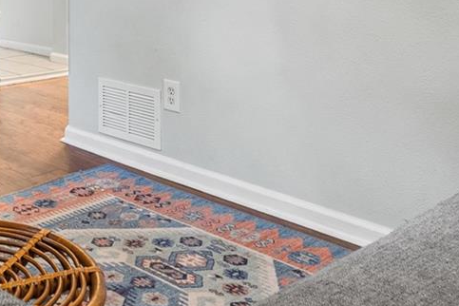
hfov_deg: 33.1
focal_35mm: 53
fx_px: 676
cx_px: -37
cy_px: -60
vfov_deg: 23.4
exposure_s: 3.2
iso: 200
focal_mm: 16
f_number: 8
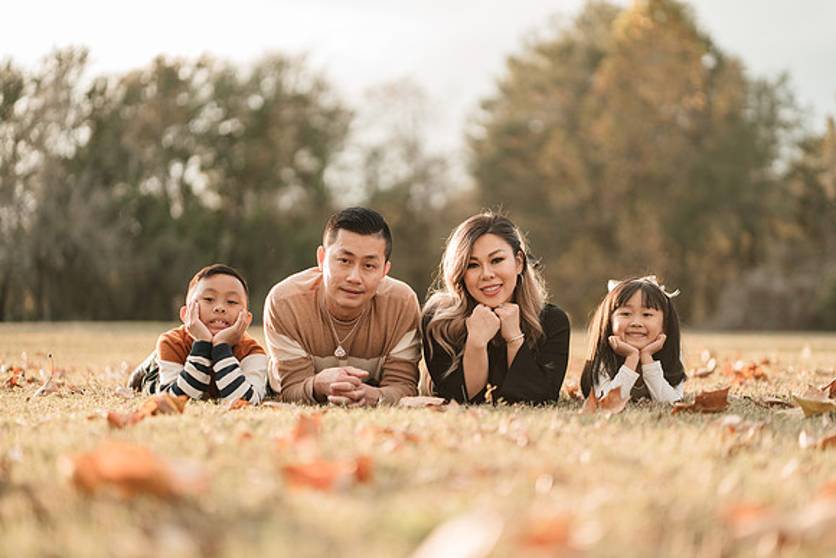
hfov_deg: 23.9
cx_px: 418
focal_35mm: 85
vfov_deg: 16.1
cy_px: 279
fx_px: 1974
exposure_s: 1/1250
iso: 400
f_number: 1.8
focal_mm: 85
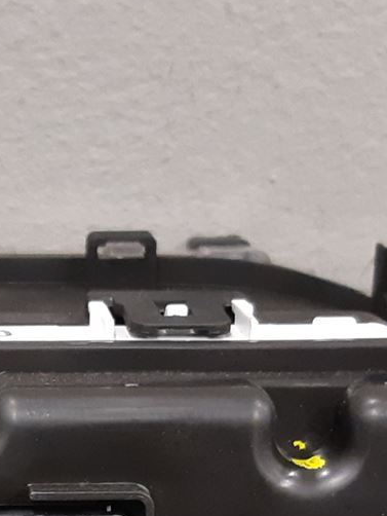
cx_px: -81
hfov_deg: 13.6
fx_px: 1579
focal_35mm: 106
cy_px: 514
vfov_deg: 18.1
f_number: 1.7
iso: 250
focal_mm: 3.93
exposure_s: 1/50
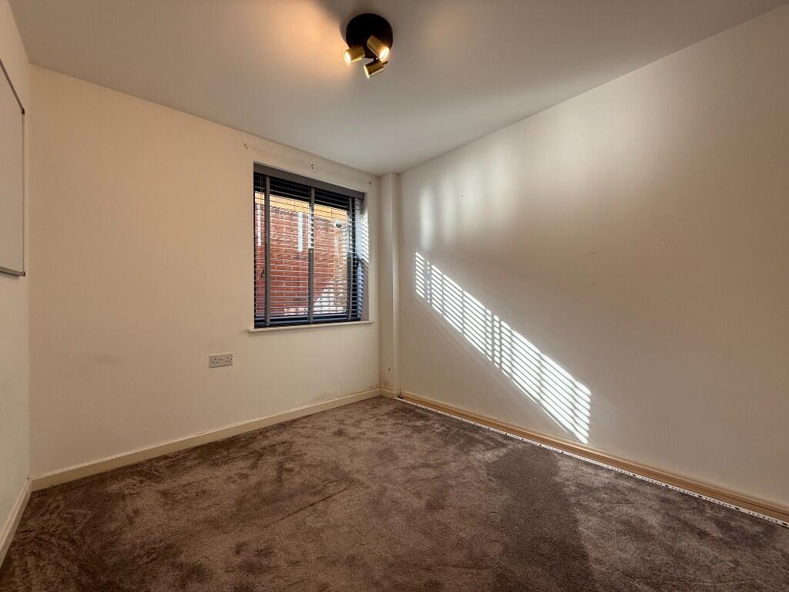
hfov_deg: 102.1
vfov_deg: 85.7
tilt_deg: +1.0
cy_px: 296
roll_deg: +0.4
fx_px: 319
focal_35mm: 14
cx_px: 394
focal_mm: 2.22
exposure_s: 1/105
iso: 64
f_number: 2.2
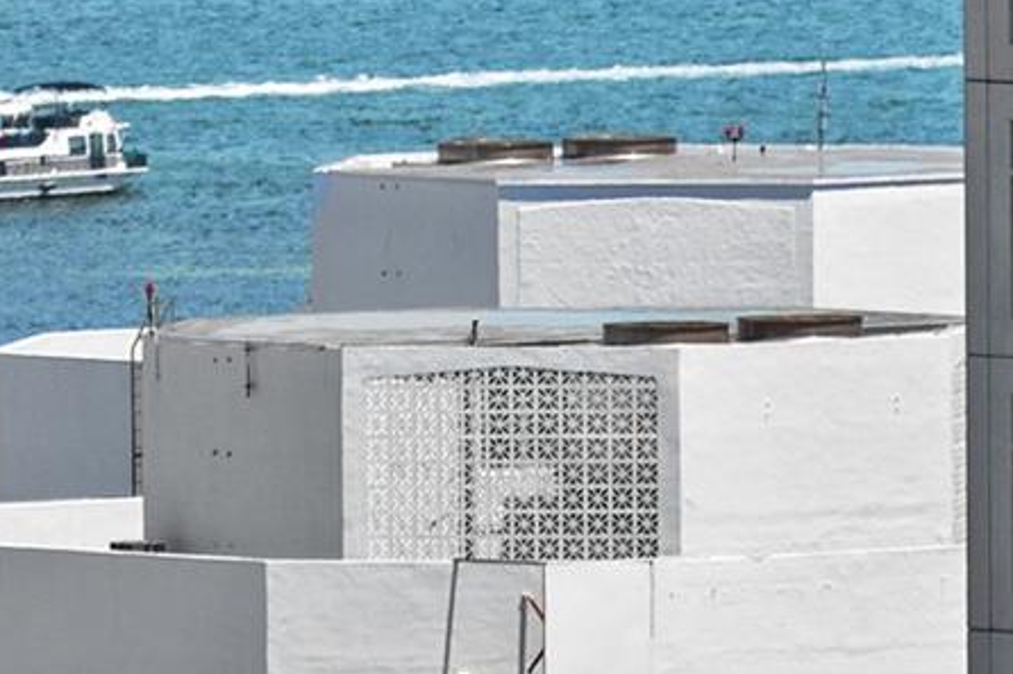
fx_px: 45425
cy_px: -486
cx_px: 341
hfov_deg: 1.3
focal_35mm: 1615
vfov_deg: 0.9
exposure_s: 1/640
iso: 100
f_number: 6.3
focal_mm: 300
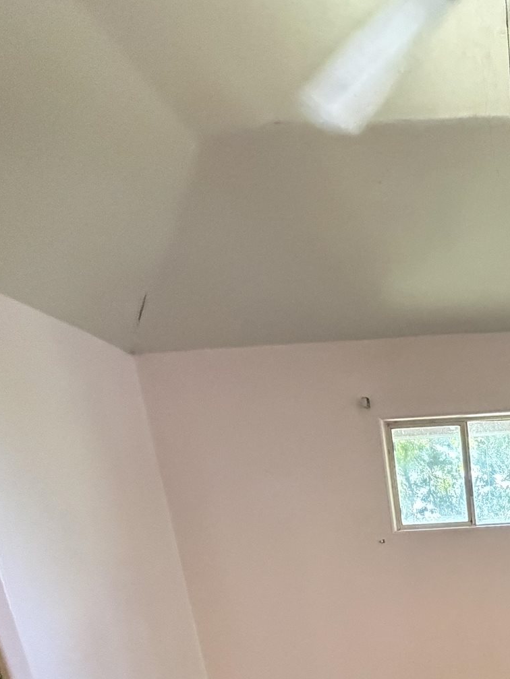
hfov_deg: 37.8
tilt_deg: -18.8
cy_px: 760
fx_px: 629
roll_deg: +2.9
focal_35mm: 32
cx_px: 544
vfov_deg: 43.1
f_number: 2.2
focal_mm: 2.22
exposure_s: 1/60
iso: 640
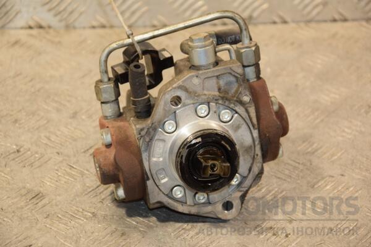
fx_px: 1314
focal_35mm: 128
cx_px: 186
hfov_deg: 16.1
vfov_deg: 10.8
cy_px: 124
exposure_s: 1/100
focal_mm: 85
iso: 800
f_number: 5.6
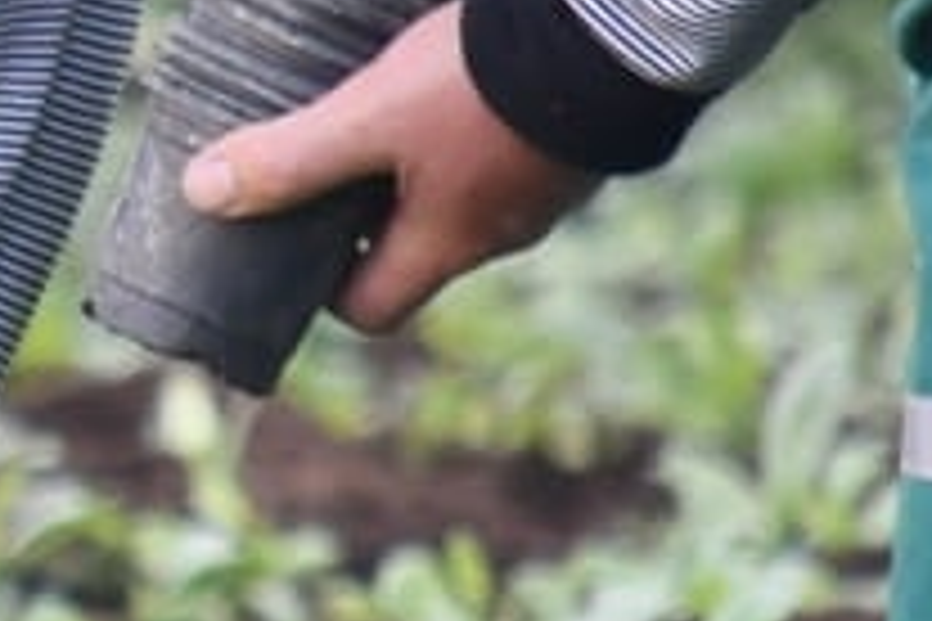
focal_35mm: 2610
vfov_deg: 0.5
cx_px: -1324
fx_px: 67565
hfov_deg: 0.8
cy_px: -126
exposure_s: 1/400
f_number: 5.6
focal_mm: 300
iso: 800
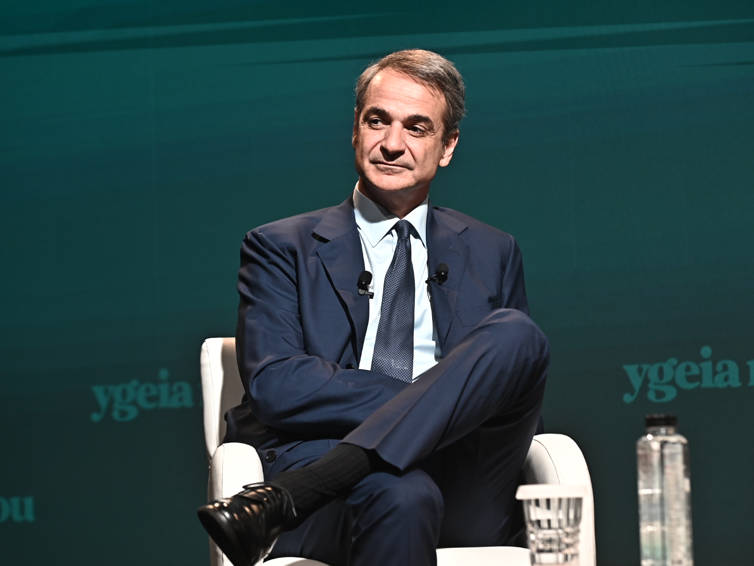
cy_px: 281
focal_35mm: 133
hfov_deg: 14.8
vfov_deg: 11.2
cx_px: 404
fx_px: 2897
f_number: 4
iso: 1000
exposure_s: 1/125
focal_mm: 122
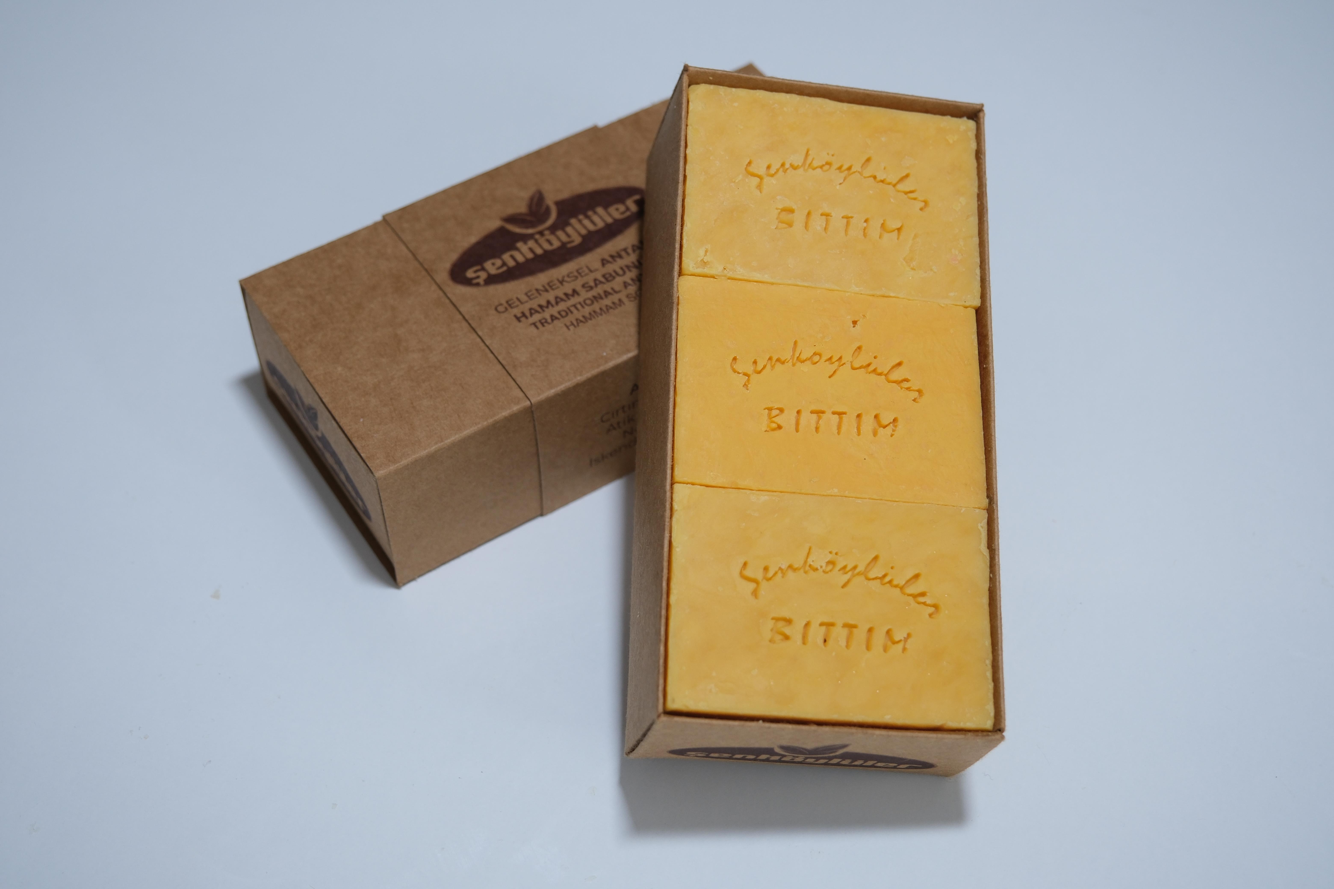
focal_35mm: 49
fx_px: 1816
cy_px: 444
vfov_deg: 27.5
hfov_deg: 40.3
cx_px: 667
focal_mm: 32.5
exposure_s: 1/45
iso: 500
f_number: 4
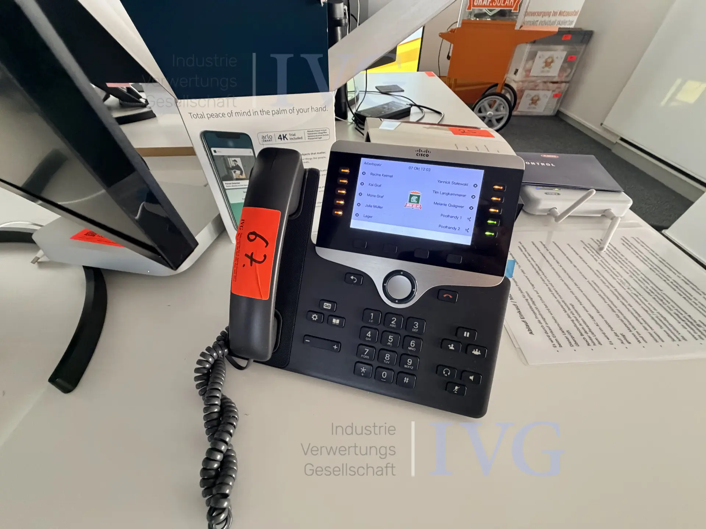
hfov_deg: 102.1
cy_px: 264
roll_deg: +0.9
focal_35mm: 14
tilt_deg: -44.5
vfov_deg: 85.7
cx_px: 353
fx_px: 286
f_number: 2.2
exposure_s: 1/56
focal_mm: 2.22
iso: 500
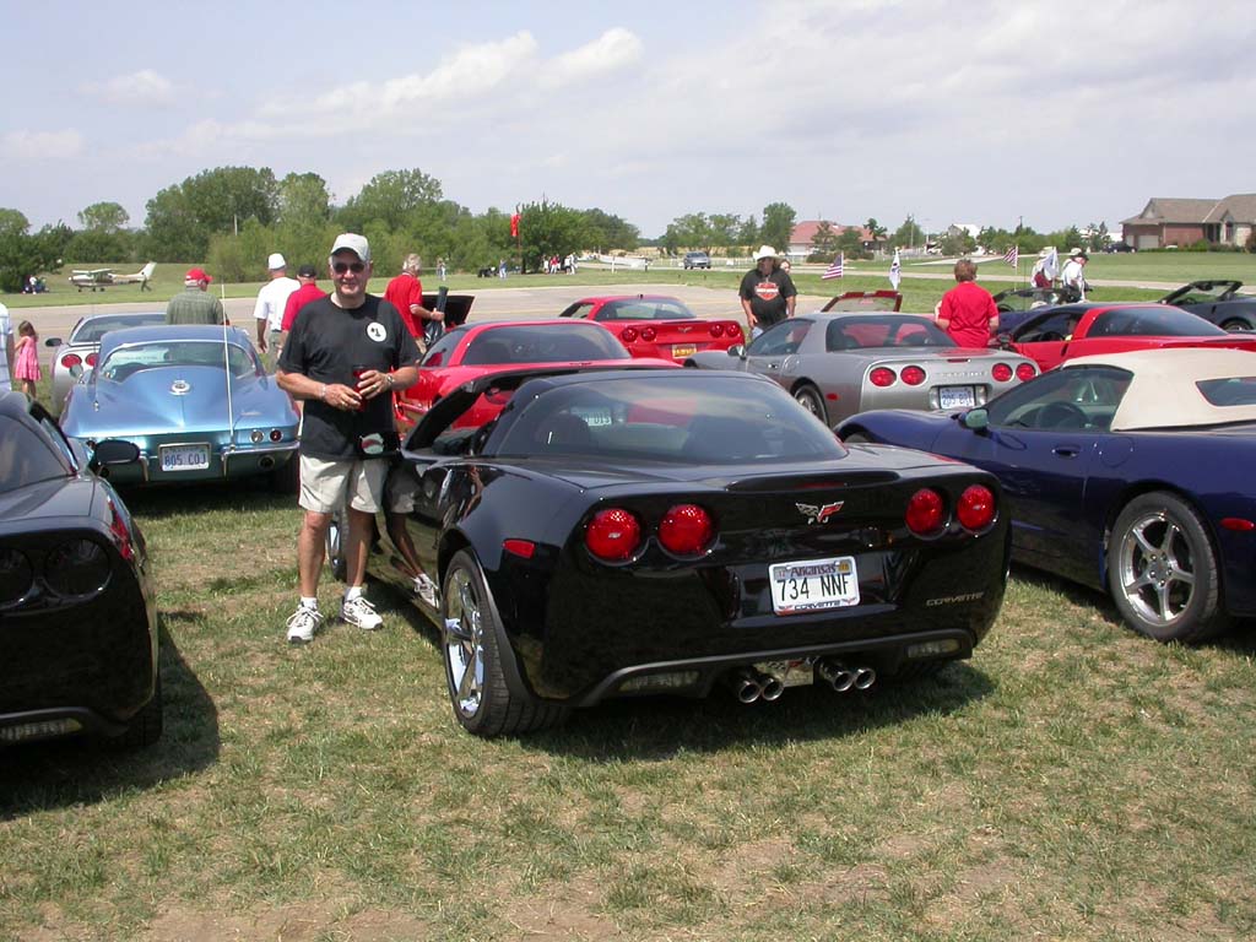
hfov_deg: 49.0
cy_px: 471
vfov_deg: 37.7
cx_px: 628
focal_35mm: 38
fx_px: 1379
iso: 100
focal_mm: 7.85
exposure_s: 1/346
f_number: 6.7
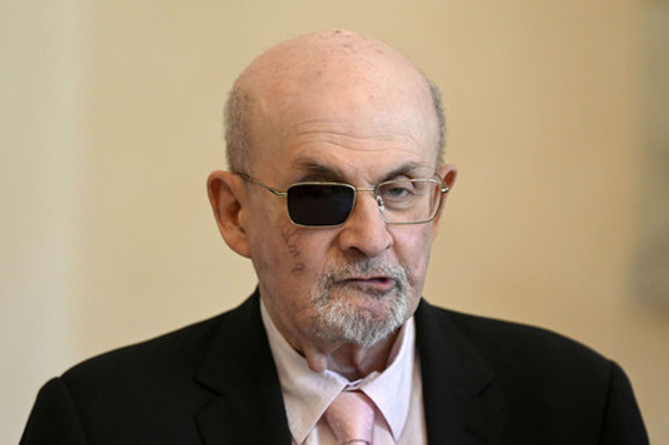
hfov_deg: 11.8
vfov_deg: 7.8
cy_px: 222
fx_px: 3250
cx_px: 334
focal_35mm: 175
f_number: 2.8
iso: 4000
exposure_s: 1/1250
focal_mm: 175
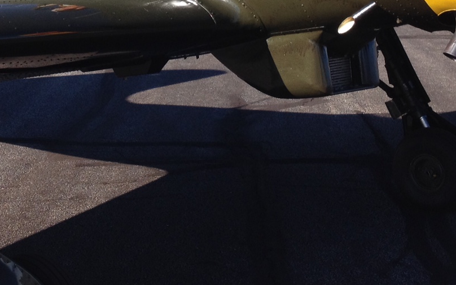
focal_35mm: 94
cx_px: 169
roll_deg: -0.9
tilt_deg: -2.4
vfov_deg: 13.5
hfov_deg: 22.0
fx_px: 1168
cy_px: -60
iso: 50
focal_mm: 4.28
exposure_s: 1/920
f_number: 2.4
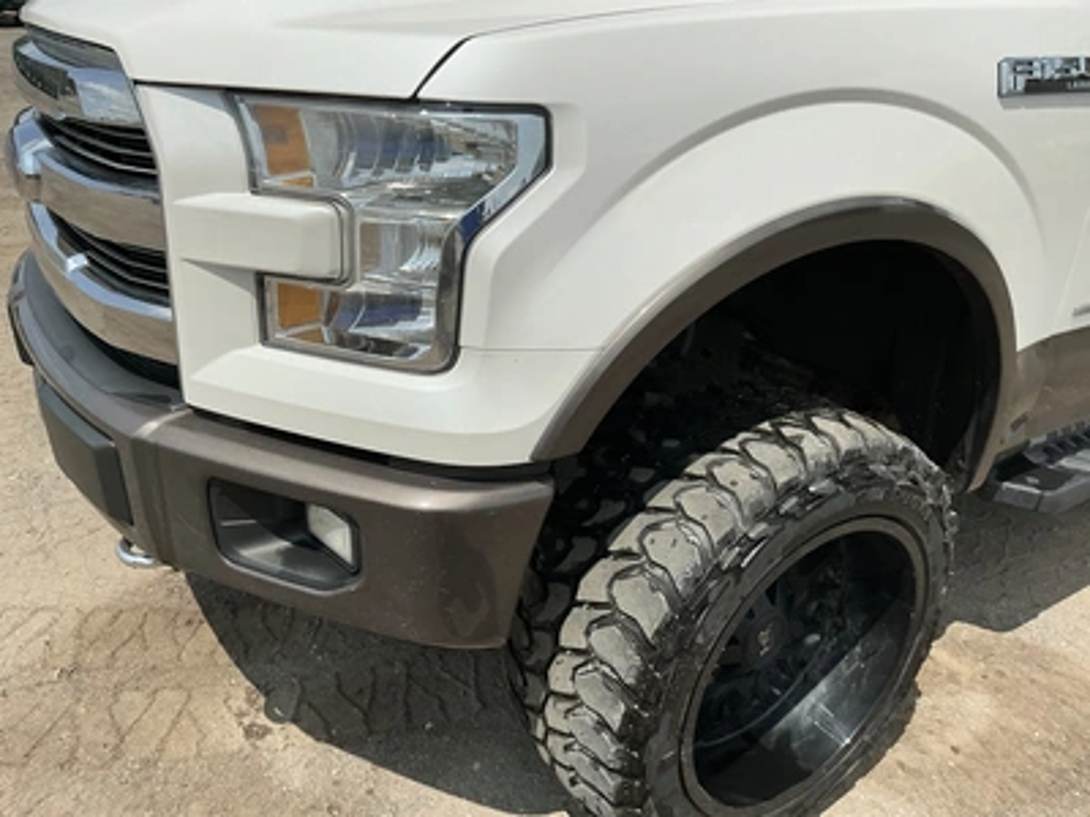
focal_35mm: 28
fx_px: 882
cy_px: 408
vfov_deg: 49.7
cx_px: 545
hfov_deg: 63.4
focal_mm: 3
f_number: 1.8
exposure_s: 1/2959
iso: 25
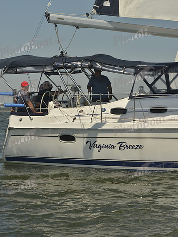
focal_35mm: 109
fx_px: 747
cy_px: 106
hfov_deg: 13.6
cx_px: 89
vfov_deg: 18.0
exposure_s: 1/800
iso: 200
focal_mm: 100
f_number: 8
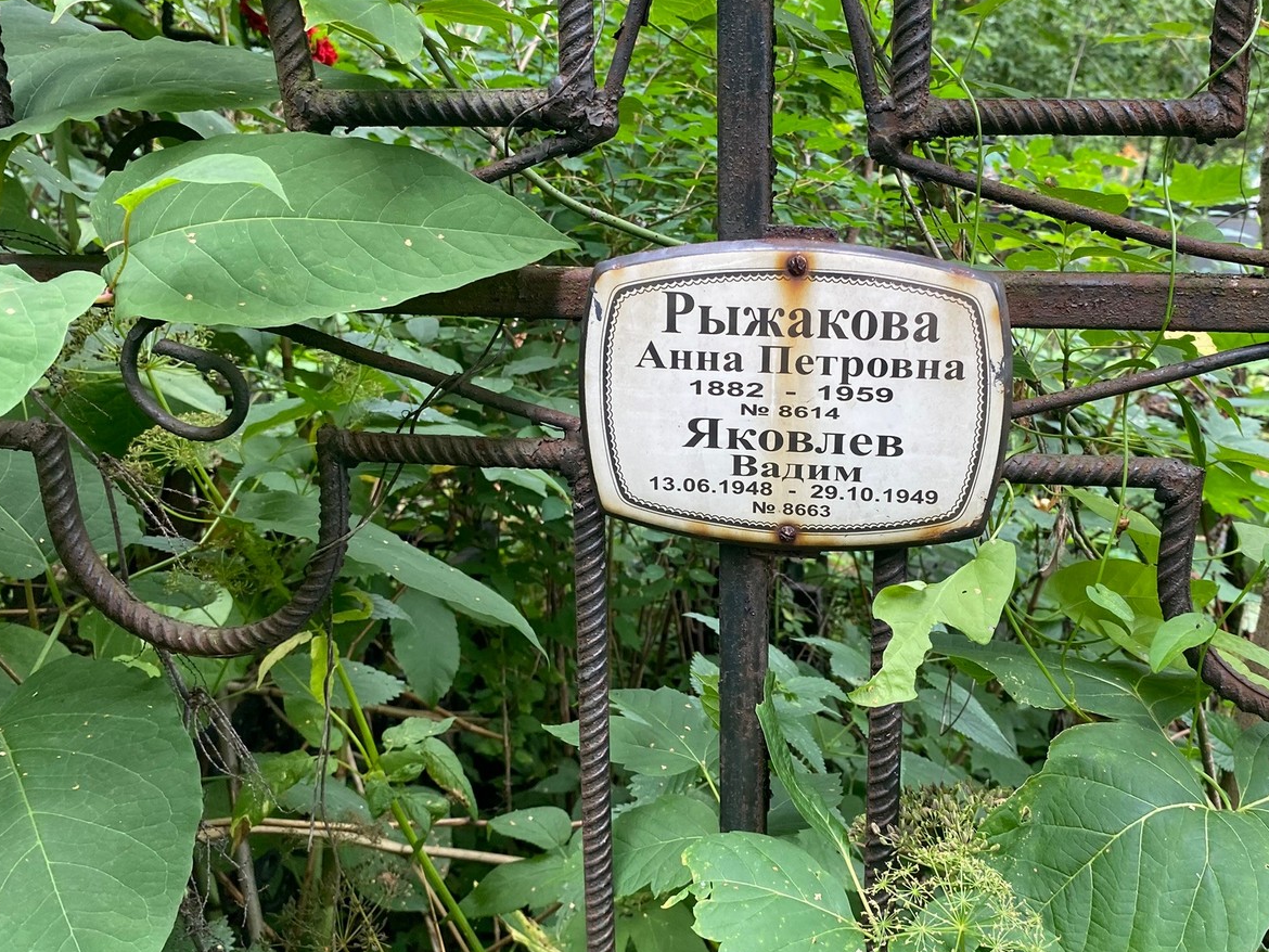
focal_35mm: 32
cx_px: 773
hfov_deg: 56.3
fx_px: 1173
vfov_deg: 44.1
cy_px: 439
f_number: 1.8
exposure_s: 1/121
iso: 80
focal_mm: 4.25
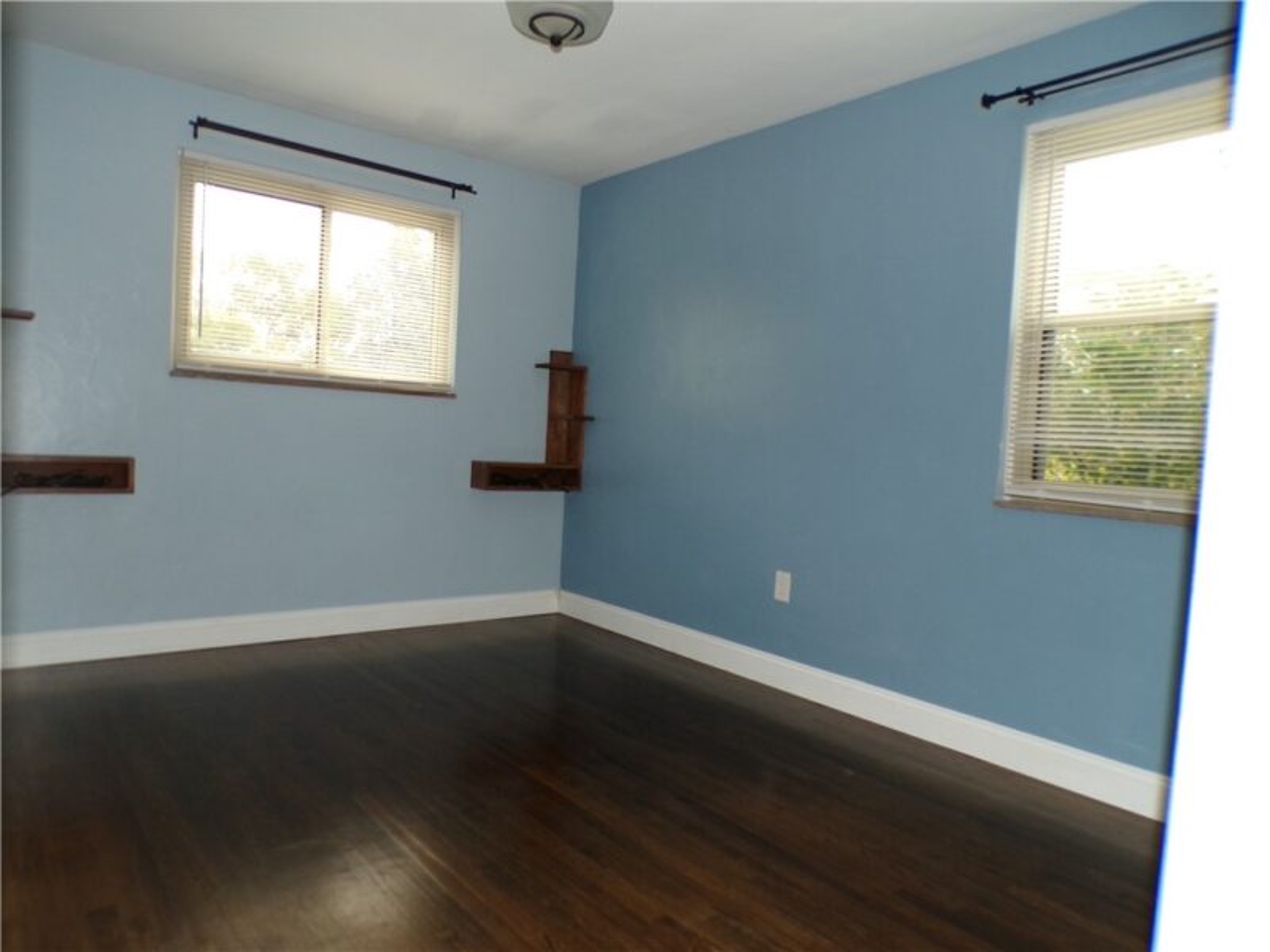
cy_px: 476
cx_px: 635
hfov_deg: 71.6
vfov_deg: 56.8
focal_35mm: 24
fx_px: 881
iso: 200
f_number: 3
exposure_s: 1/34
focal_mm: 4.3
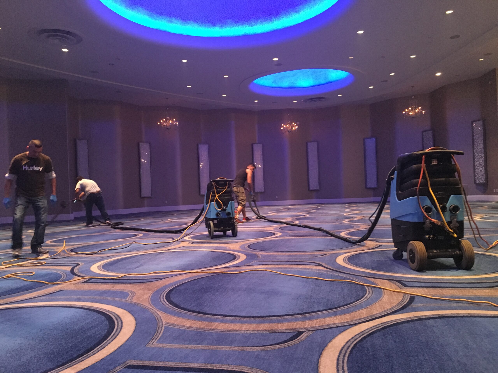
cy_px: 186
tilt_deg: +0.3
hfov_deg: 61.7
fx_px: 417
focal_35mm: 29
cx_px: 249
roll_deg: +0.4
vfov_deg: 48.2
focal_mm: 4.15
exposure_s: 1/15
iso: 250
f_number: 2.2
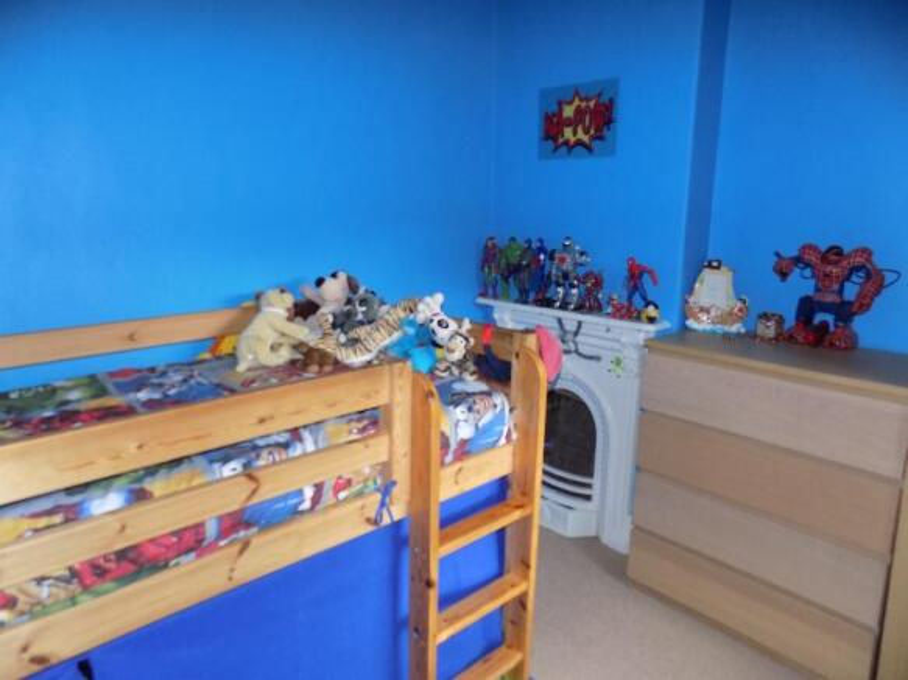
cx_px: 454
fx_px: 603
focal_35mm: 23
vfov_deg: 58.9
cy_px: 340
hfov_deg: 73.9
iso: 200
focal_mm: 4
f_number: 3.1
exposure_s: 1/30
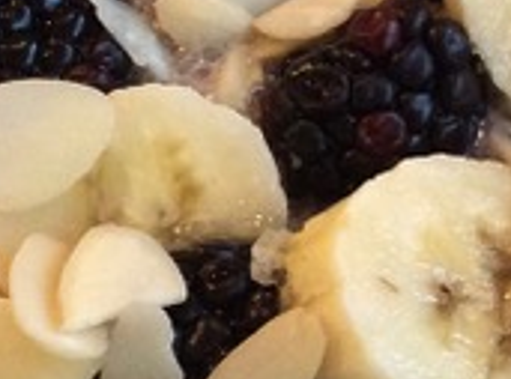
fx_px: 1765
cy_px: 289
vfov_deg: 12.2
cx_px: 490
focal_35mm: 120
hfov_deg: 16.2
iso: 160
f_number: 2.4
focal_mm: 3.3
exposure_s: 1/24
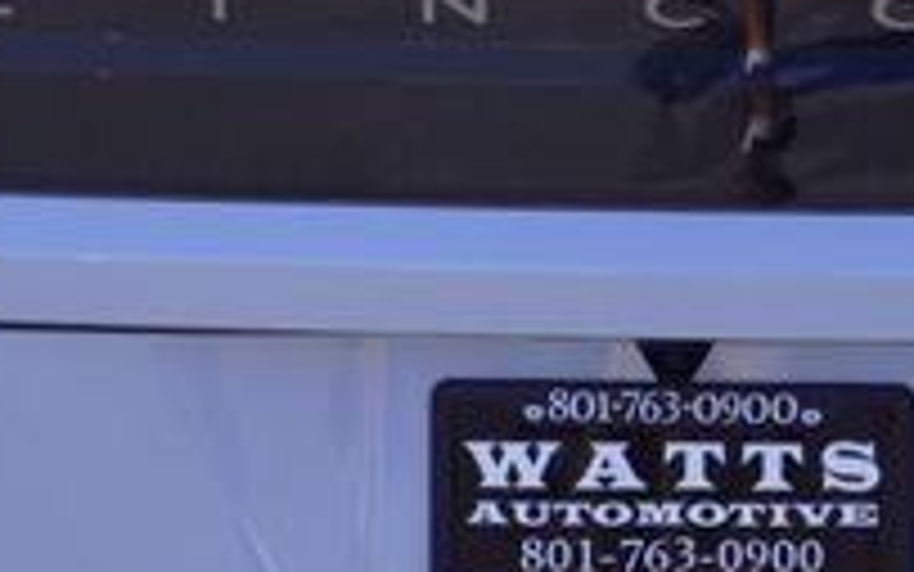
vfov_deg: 7.7
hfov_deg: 12.3
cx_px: 581
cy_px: 149
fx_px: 4236
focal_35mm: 170
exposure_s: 1/125
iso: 100
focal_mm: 22
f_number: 9
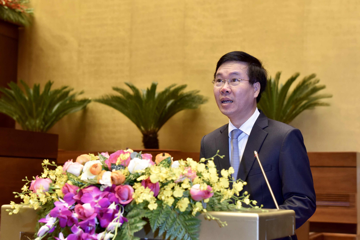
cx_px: 180
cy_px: 120
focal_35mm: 50
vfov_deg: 27.0
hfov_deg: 39.6
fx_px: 500
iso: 1600
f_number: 4
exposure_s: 1/100
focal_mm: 50
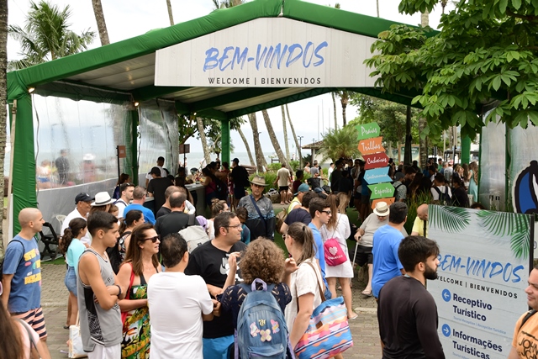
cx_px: 269
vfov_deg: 28.1
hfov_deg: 41.1
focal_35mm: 48
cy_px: 180
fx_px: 717
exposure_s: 1/640
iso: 320
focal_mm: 32
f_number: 5.6
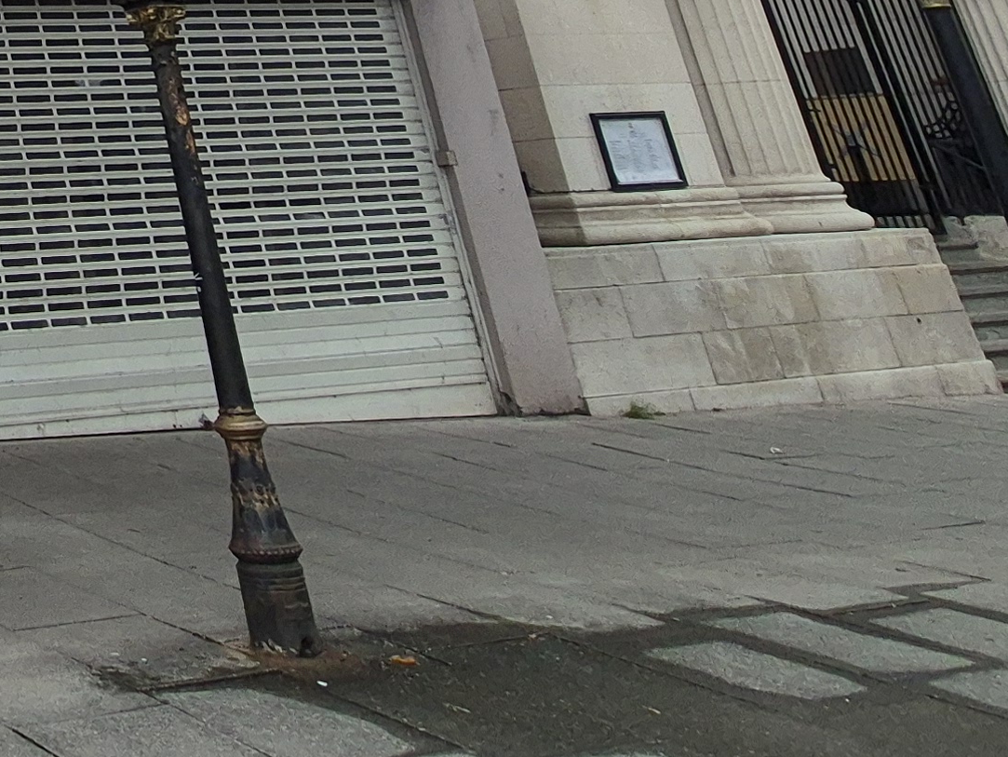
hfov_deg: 28.1
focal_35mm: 48
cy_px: -466
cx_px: -464
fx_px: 1398
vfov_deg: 22.7
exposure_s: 1/1388
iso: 50
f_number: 2.2
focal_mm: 2.2
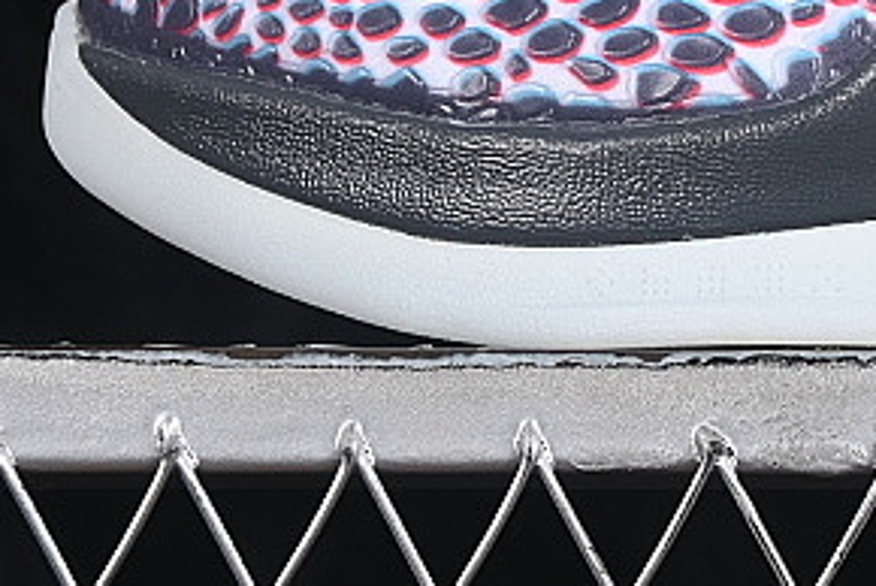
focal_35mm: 279
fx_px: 6796
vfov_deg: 4.9
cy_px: -323
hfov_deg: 7.3
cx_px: 1166
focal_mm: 50
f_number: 7.1
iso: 160
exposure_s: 1/80
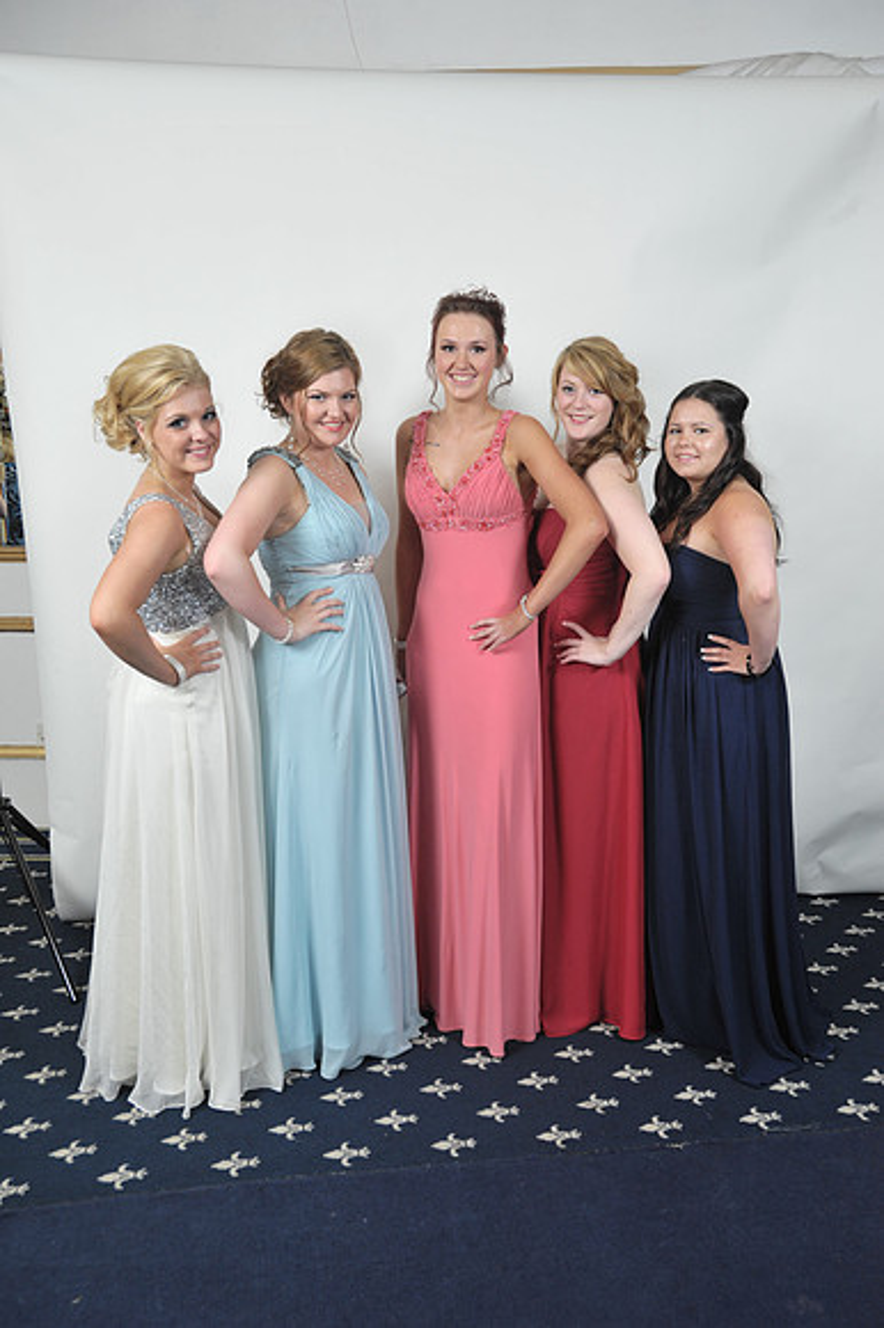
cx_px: 442
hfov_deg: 38.8
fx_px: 1254
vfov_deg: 55.8
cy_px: 664
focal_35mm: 34
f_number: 7.1
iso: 1000
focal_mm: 34
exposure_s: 1/160
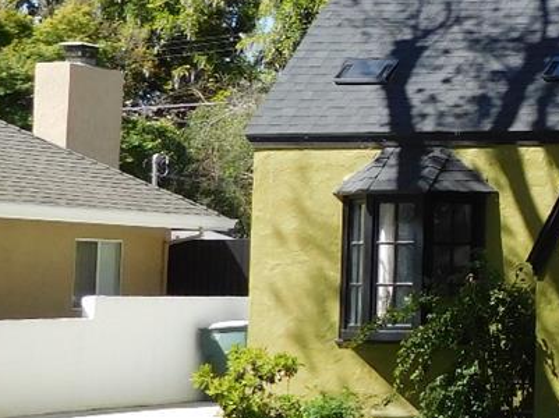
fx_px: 2114
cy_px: 107
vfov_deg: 11.3
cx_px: 920
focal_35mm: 131
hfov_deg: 13.8
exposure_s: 1/500
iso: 125
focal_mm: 6.2
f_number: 3.8
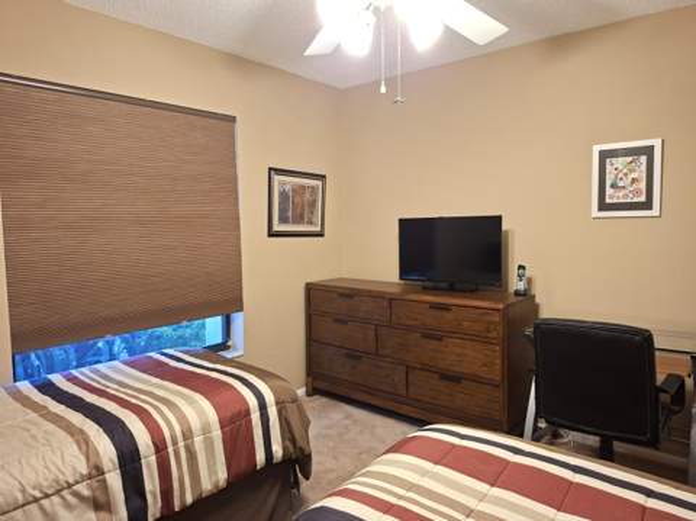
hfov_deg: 74.0
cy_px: 260
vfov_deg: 58.8
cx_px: 348
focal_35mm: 23
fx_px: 462
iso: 320
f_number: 1.8
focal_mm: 5.54
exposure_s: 1/60
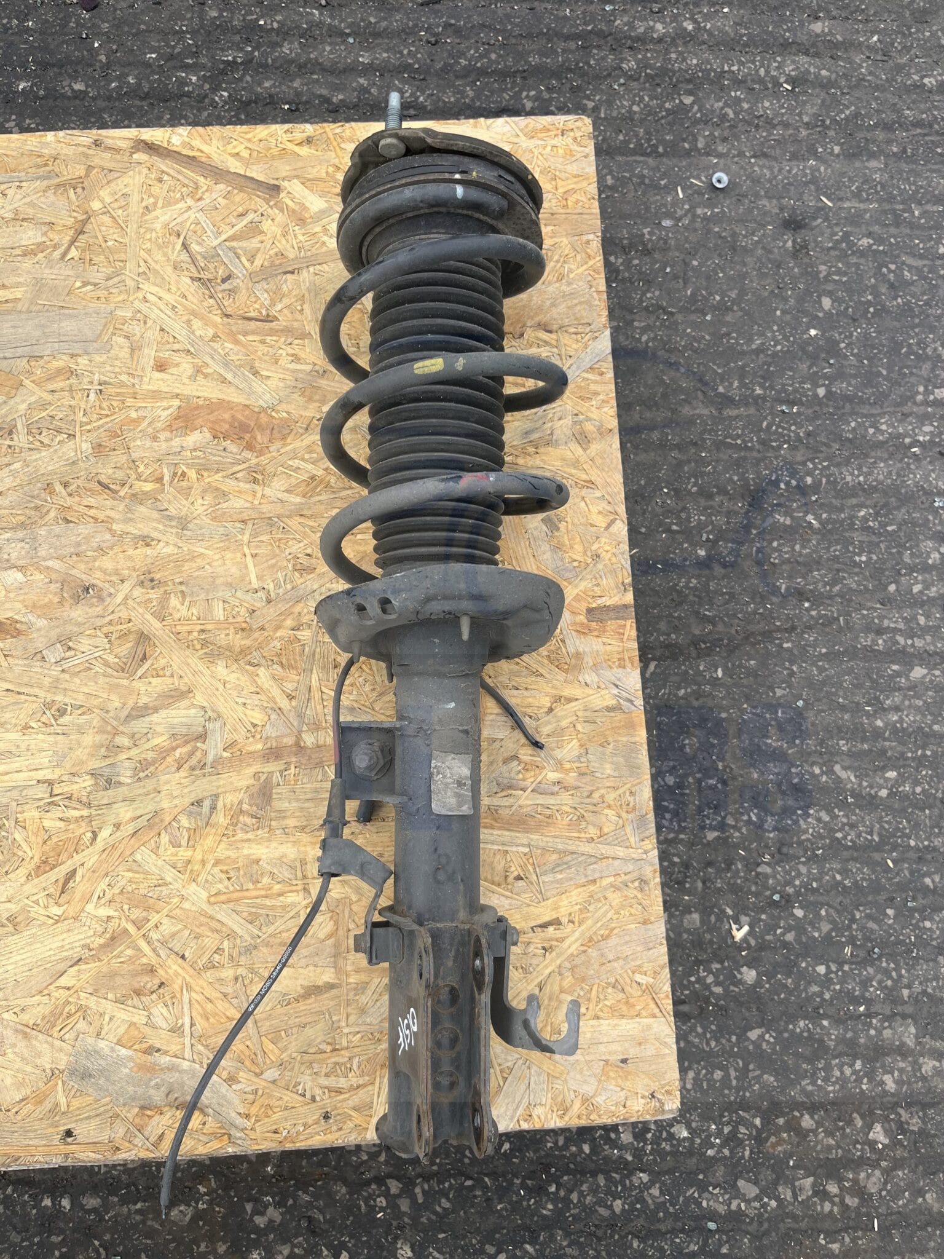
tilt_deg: -74.5
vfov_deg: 67.3
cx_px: 472
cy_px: 630
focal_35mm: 26
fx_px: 945
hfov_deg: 53.1
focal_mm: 5.1
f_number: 1.6
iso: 50
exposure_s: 1/1721
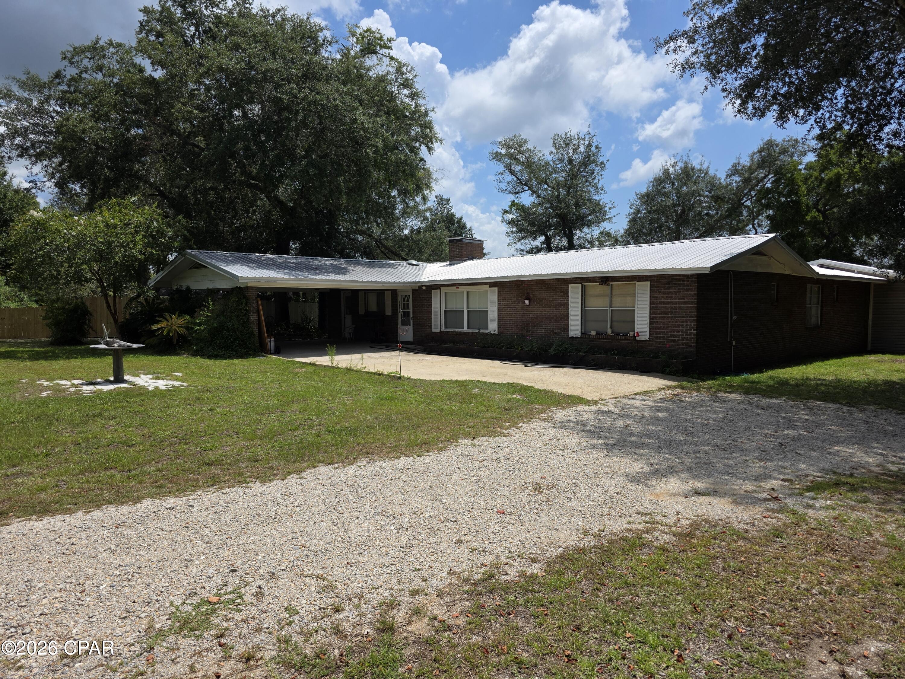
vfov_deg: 58.9
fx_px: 601
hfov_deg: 73.9
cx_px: 452
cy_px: 340
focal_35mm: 23
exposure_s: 1/7944
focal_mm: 6.3
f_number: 1.7
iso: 80
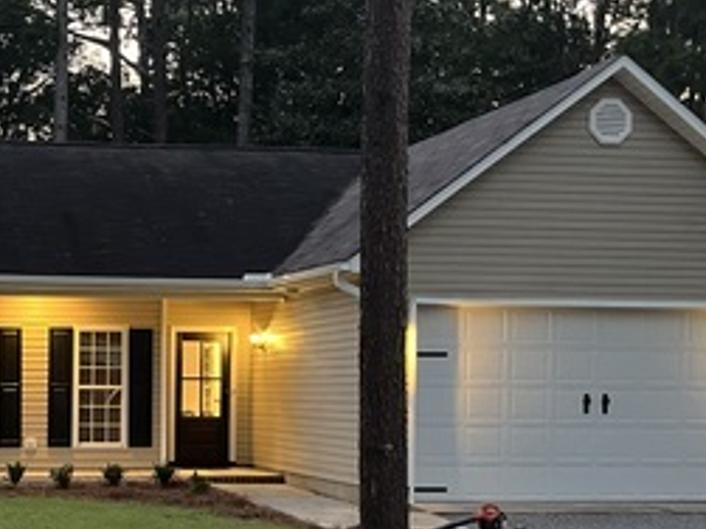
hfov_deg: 27.0
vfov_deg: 21.1
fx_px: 1407
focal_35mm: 69
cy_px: 408
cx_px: 49
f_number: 1.6
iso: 640
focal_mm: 5.1
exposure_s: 1/30
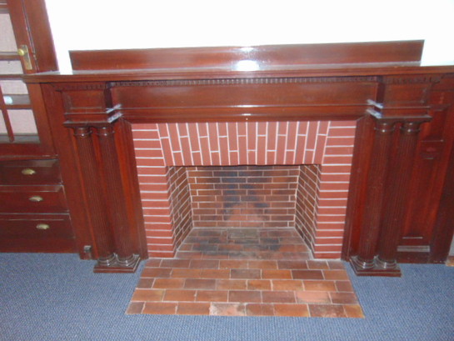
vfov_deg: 54.9
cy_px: 170
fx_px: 328
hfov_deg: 69.4
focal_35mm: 25
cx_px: 227
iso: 250
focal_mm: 4.5
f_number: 3
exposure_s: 1/30
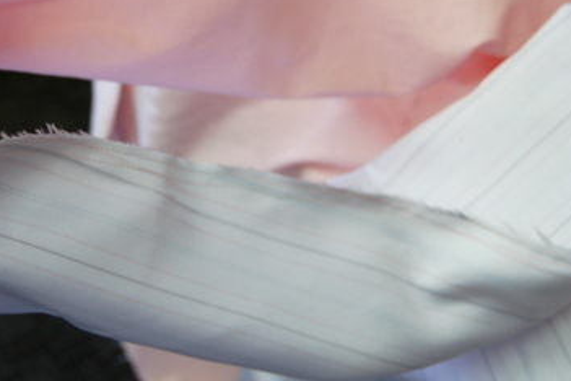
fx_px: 1301
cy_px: 107
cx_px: 185
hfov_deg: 24.6
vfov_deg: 16.6
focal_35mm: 82
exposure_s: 1/50
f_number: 4.5
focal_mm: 32
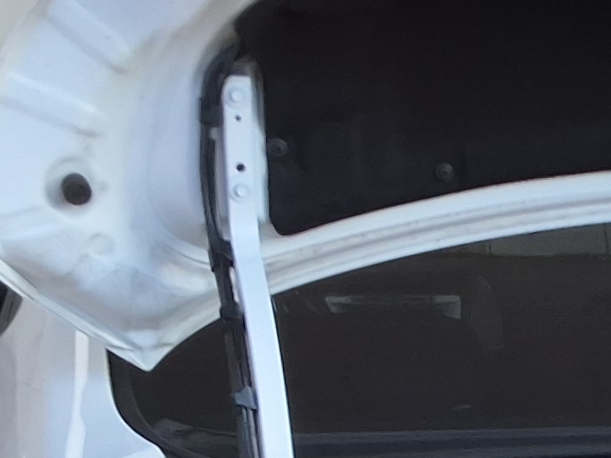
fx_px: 2277
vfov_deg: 11.1
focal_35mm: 129
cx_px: 967
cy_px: 683
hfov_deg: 14.1
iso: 32
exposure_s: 1/292
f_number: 1.9
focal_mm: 2.91
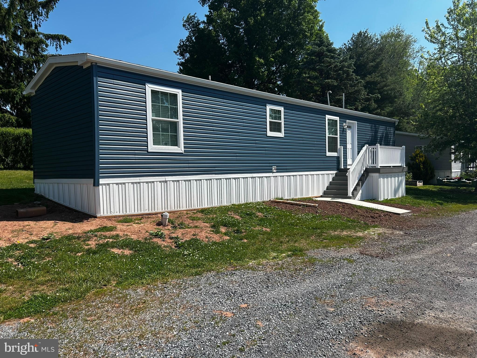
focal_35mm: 26
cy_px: 179
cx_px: 238
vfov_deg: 53.1
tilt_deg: -1.1
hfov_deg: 67.3
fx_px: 358
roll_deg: +1.0
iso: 50
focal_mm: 5.7
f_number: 1.5
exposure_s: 1/3968
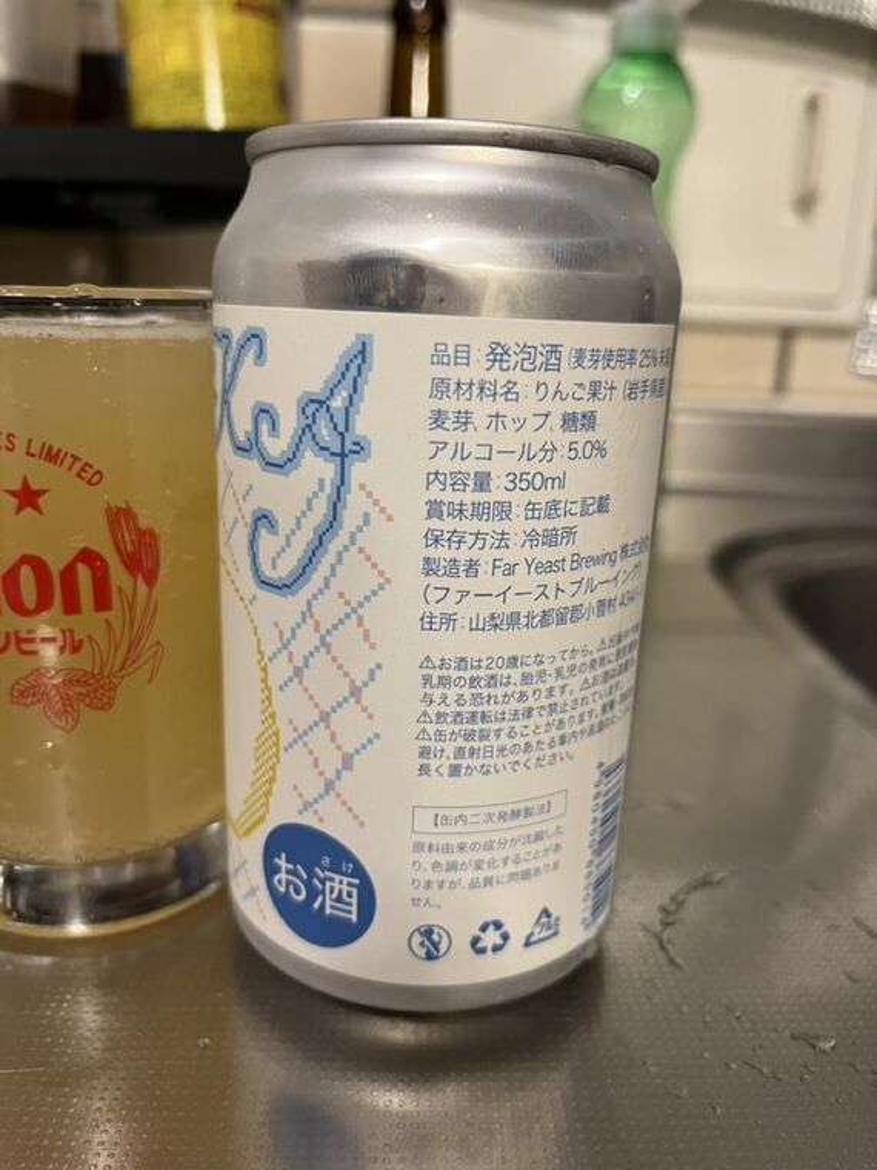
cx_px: 438
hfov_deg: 53.1
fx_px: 878
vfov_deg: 67.3
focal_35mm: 26
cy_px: 585
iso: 320
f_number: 1.6
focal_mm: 5.1
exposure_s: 1/60
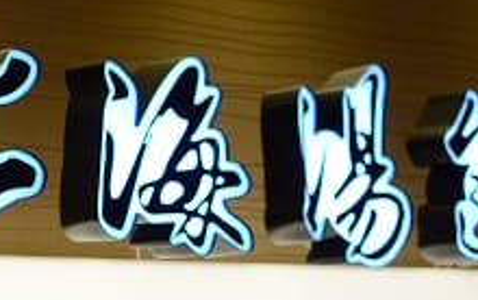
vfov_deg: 8.7
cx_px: 66
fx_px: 1975
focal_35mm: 151
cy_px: 71
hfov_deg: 13.7
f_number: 2.2
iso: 800
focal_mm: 35
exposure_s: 1/500
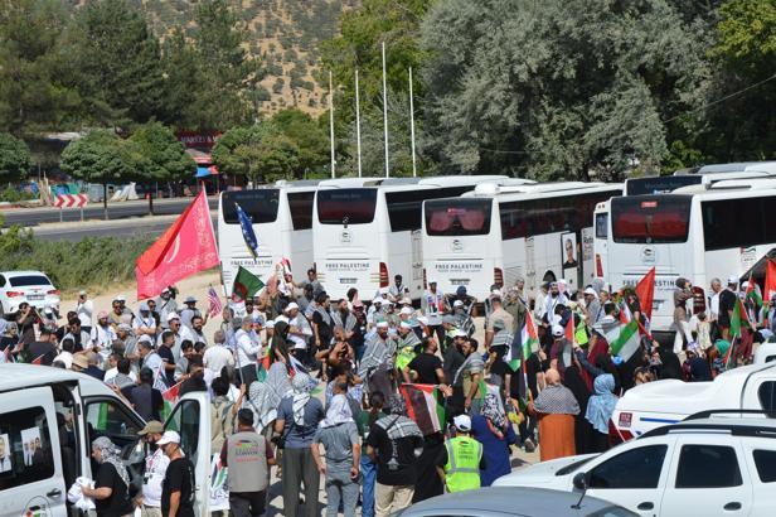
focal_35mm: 82
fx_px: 1777
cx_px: 388
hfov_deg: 24.6
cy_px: 258
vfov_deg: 16.5
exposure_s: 1/320
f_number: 9
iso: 100
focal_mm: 55
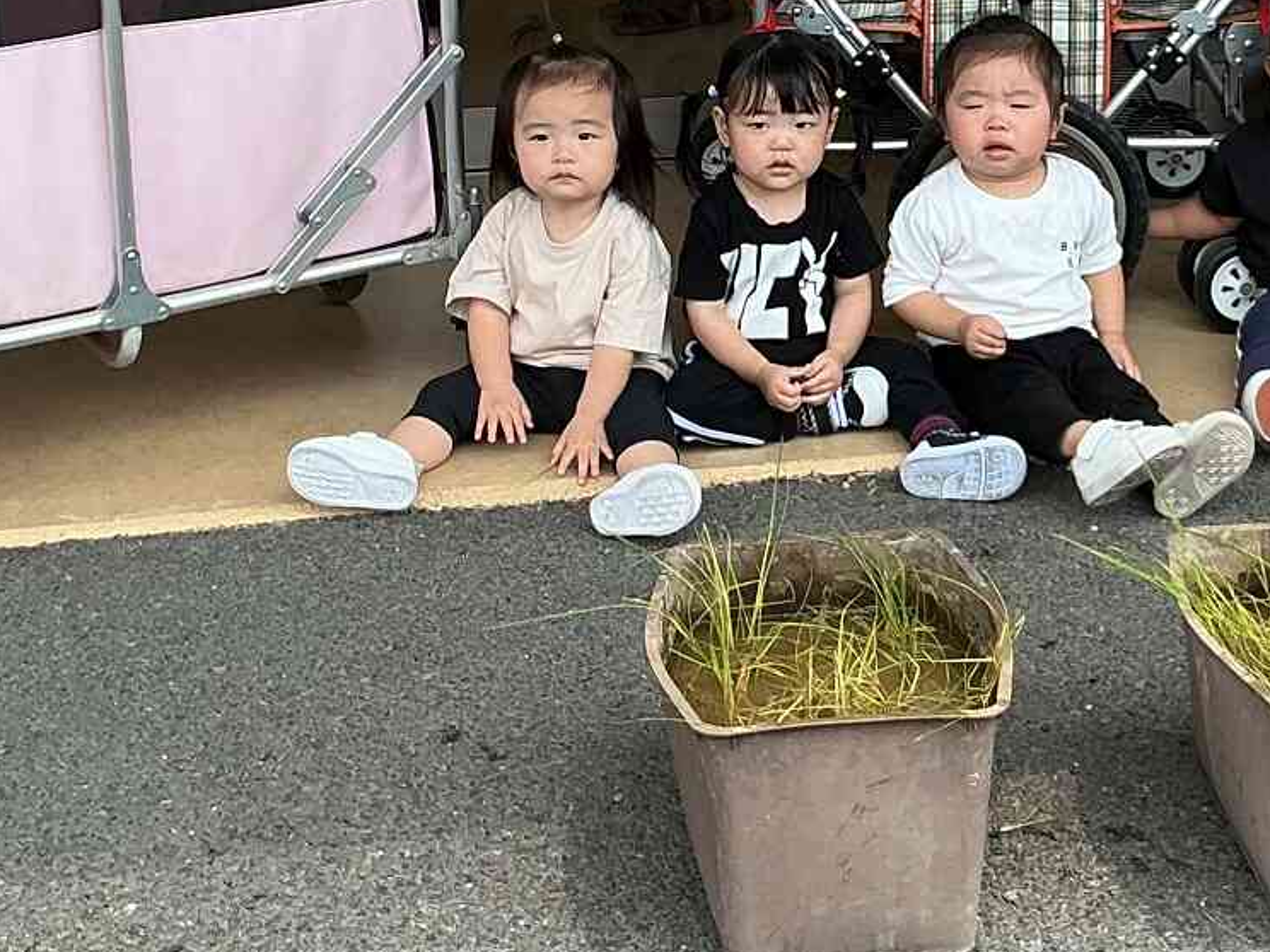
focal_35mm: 78
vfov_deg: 18.5
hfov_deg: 24.9
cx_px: 879
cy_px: 32
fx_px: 2862
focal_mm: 3
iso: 25
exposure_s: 1/620
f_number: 1.8
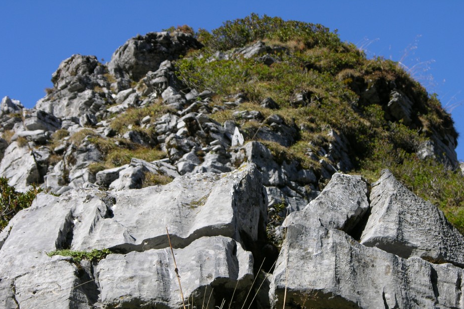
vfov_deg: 10.9
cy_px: 190
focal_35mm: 126
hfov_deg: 16.3
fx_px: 1624
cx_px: 230
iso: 50
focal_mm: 27.3
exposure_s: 1/245
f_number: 5.2
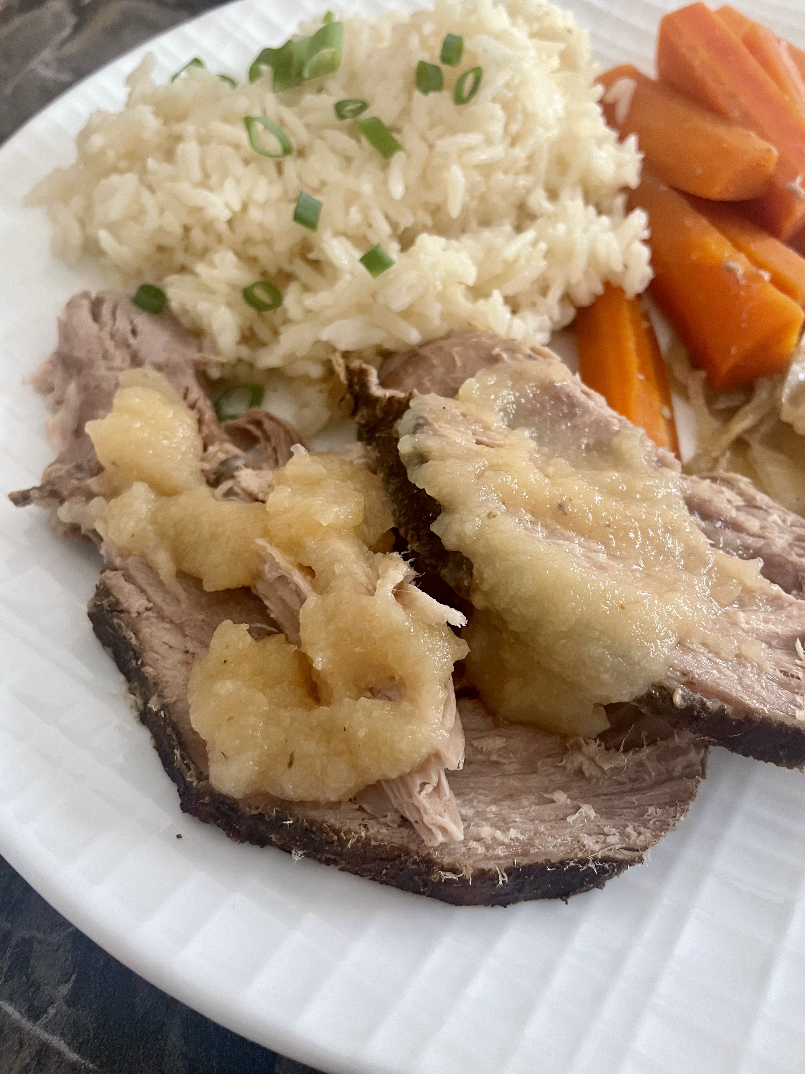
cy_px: 537
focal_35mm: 26
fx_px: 806
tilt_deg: -58.6
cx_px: 402
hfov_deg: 53.1
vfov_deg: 67.3
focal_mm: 4.2
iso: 250
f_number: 1.6
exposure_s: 1/60
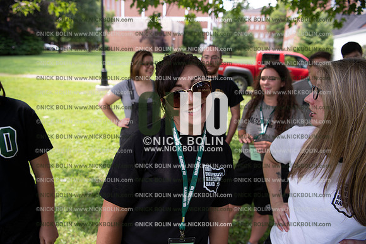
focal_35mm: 24
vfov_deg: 53.2
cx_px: 183
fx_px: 244
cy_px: 122
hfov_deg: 73.7
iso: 125
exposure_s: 1/200
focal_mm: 24
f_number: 3.5
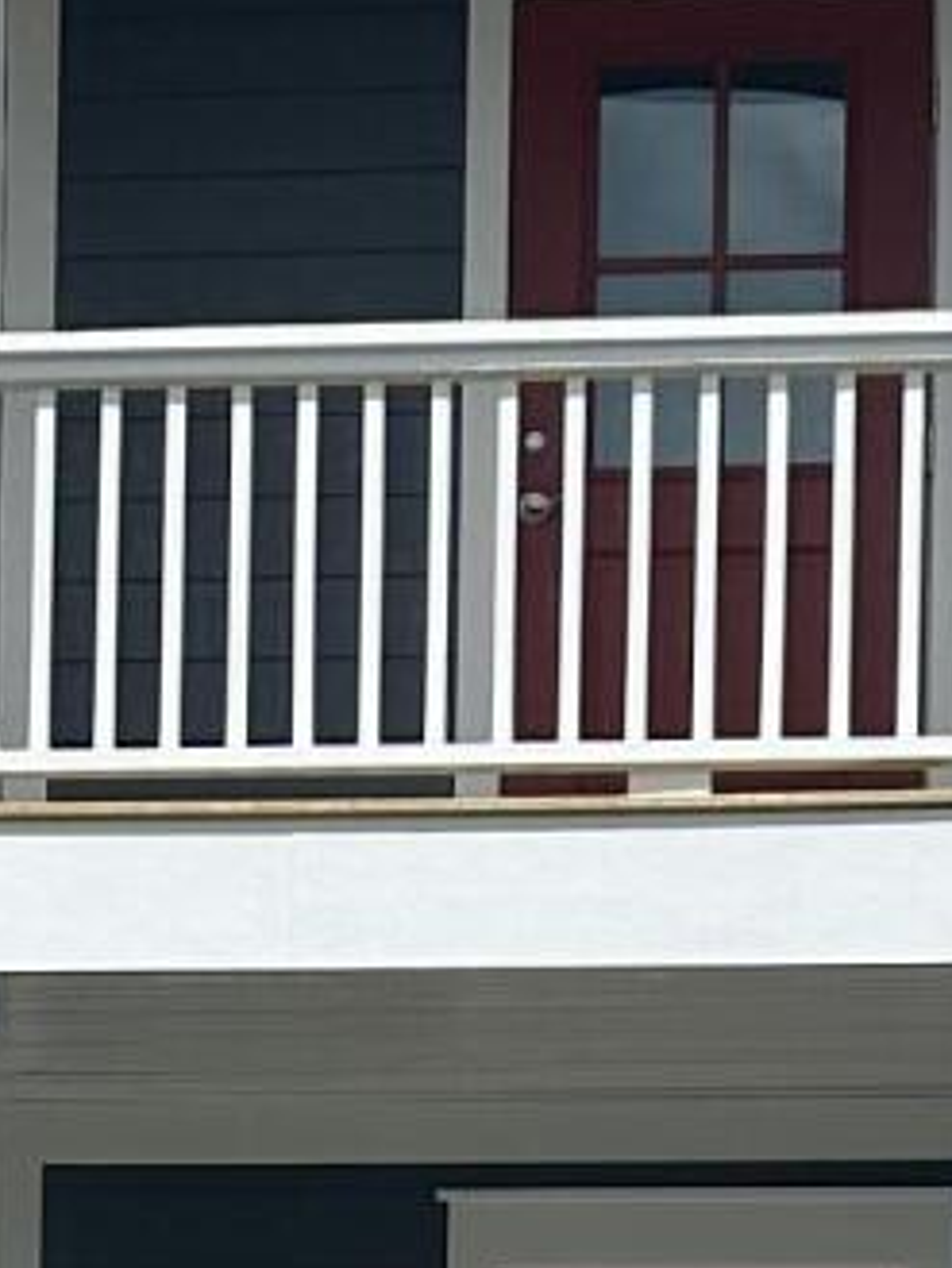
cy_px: 1680
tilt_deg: -0.1
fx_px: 5790
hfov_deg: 9.3
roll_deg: -0.3
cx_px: -23
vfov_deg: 12.1
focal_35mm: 158
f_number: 1.5
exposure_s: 1/7463
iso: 50
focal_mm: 5.7
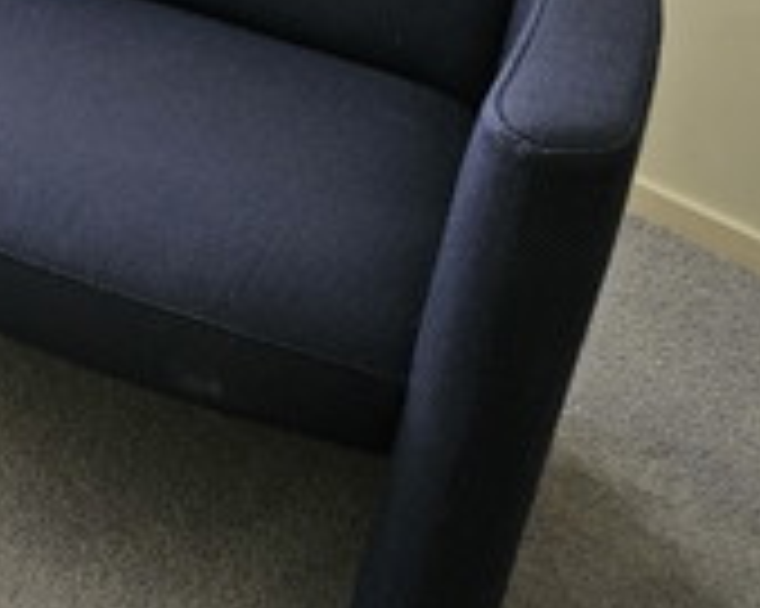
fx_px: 1529
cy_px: 45
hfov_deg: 25.3
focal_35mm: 68
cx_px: -130
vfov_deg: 21.9
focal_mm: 5.4
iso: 640
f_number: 1.8
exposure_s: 1/100
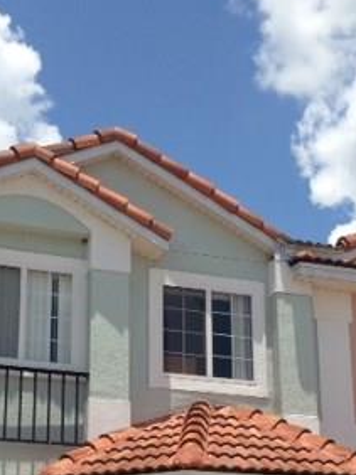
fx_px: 1030
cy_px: 377
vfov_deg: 25.6
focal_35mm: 75
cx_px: 155
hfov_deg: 19.6
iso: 50
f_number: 2.4
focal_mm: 4.12
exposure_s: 1/2088
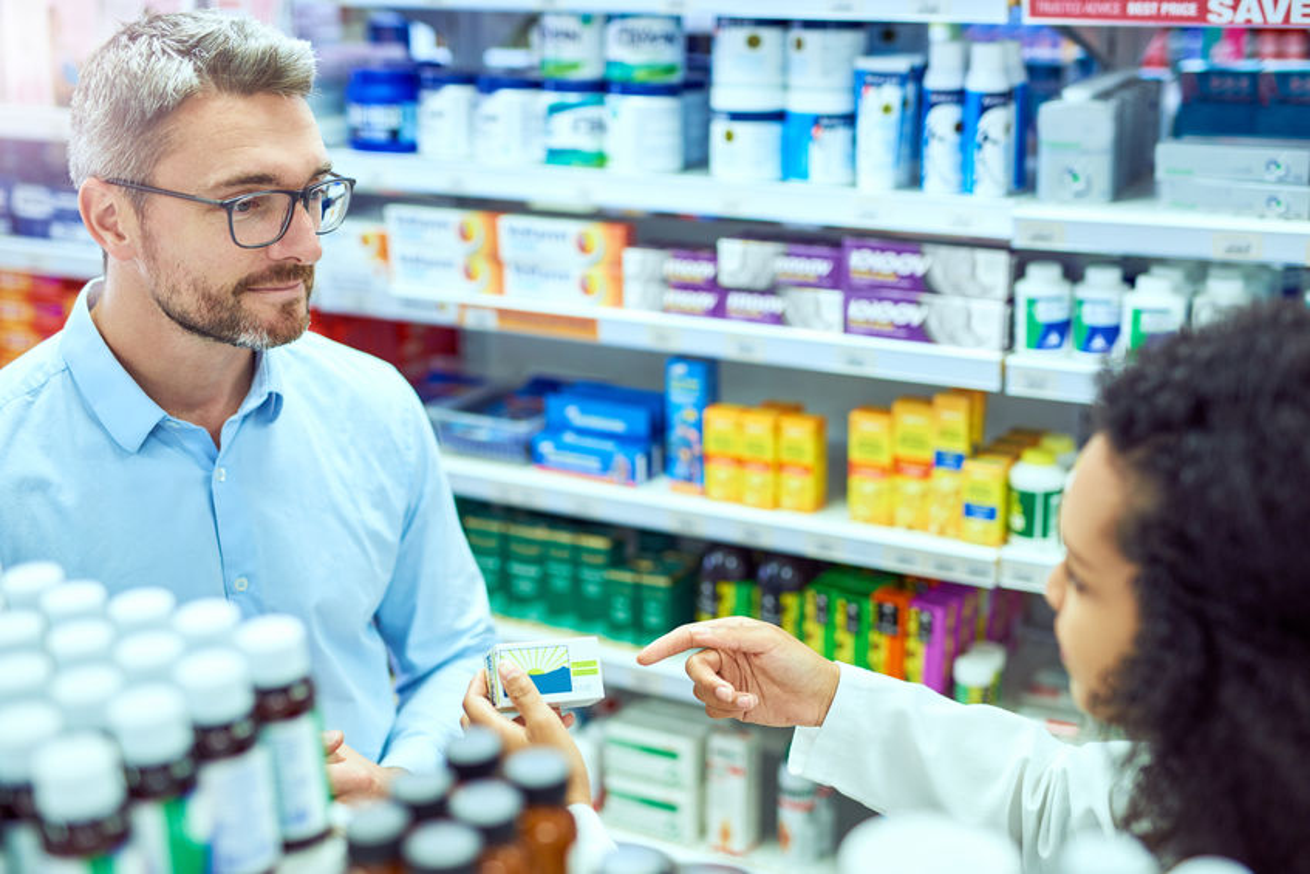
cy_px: 437
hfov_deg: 39.6
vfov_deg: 27.0
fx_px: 1820
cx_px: 655
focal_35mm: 50
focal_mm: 50
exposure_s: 1/250
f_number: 2
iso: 400
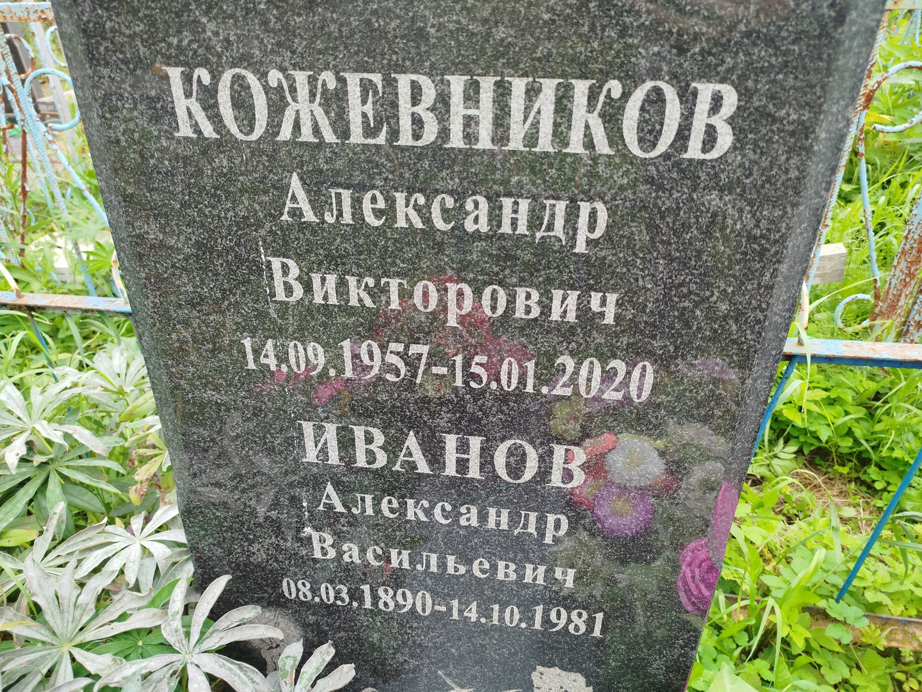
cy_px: 346
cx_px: 461
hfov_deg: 71.6
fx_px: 639
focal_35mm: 24
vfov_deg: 56.8
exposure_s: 1/100
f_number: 1.7
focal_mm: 5.31
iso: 64
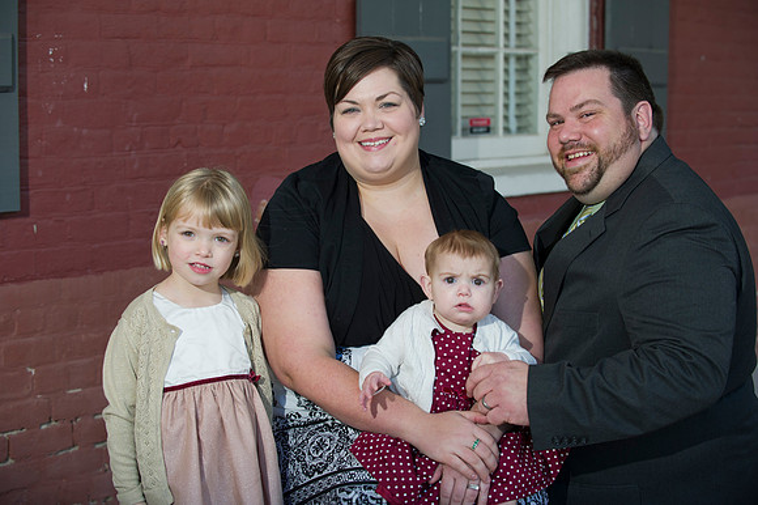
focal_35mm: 78
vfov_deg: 17.5
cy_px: 252
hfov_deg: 26.0
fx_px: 1641
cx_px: 379
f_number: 3.5
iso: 250
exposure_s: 1/250
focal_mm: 78
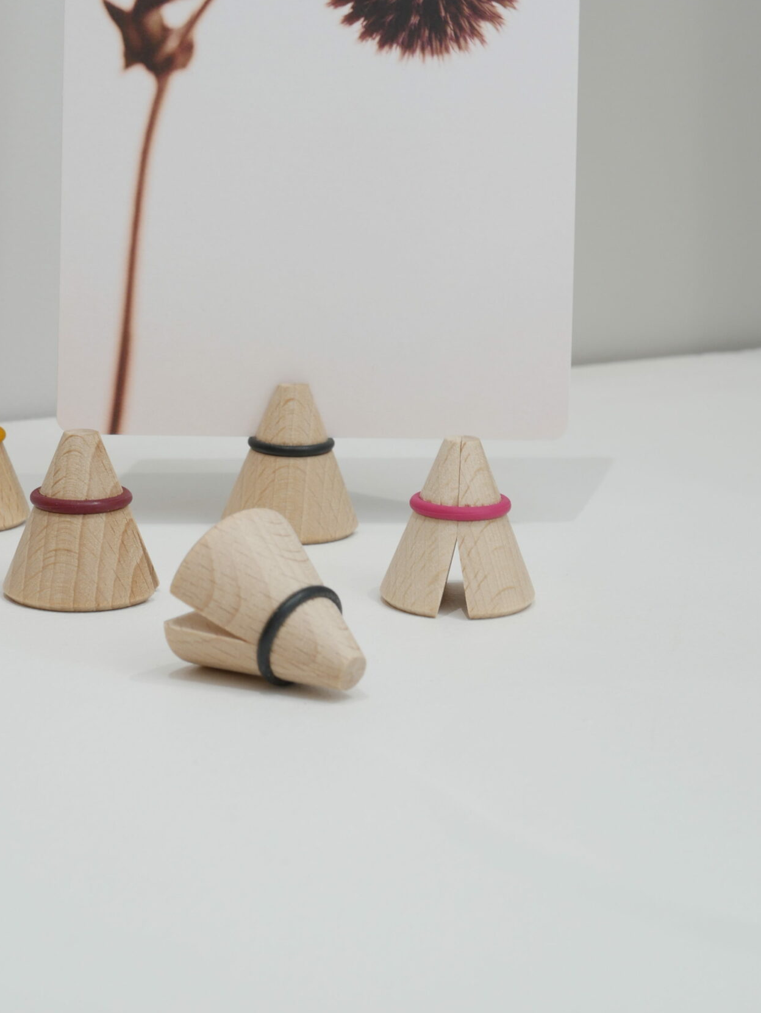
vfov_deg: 25.0
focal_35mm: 77
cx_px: 260
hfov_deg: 19.1
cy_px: 244
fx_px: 2255
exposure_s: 1/13
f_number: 7.1
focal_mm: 25
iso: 200
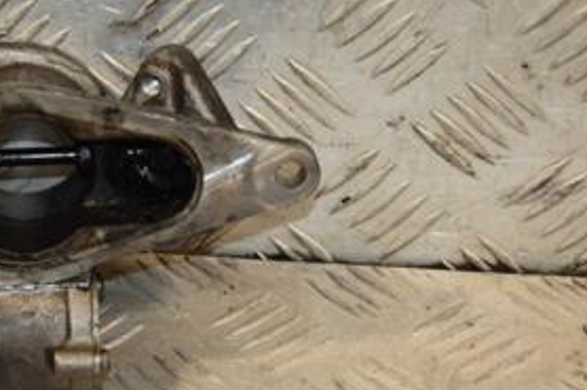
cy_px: 150
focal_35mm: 201
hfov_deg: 10.2
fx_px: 3275
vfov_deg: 6.8
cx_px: 13
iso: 800
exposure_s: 1/125
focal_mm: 62
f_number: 5.3
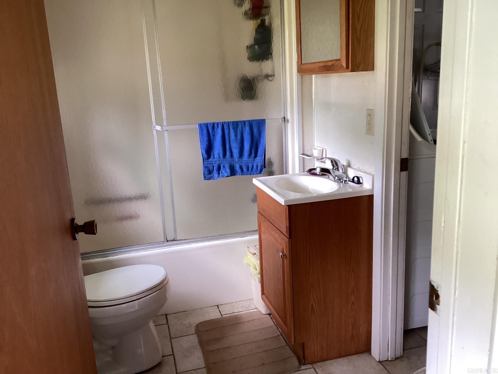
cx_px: 249
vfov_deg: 45.4
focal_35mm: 31
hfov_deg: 58.4
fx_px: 446
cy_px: 187
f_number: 2.4
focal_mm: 3.3
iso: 200
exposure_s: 1/60
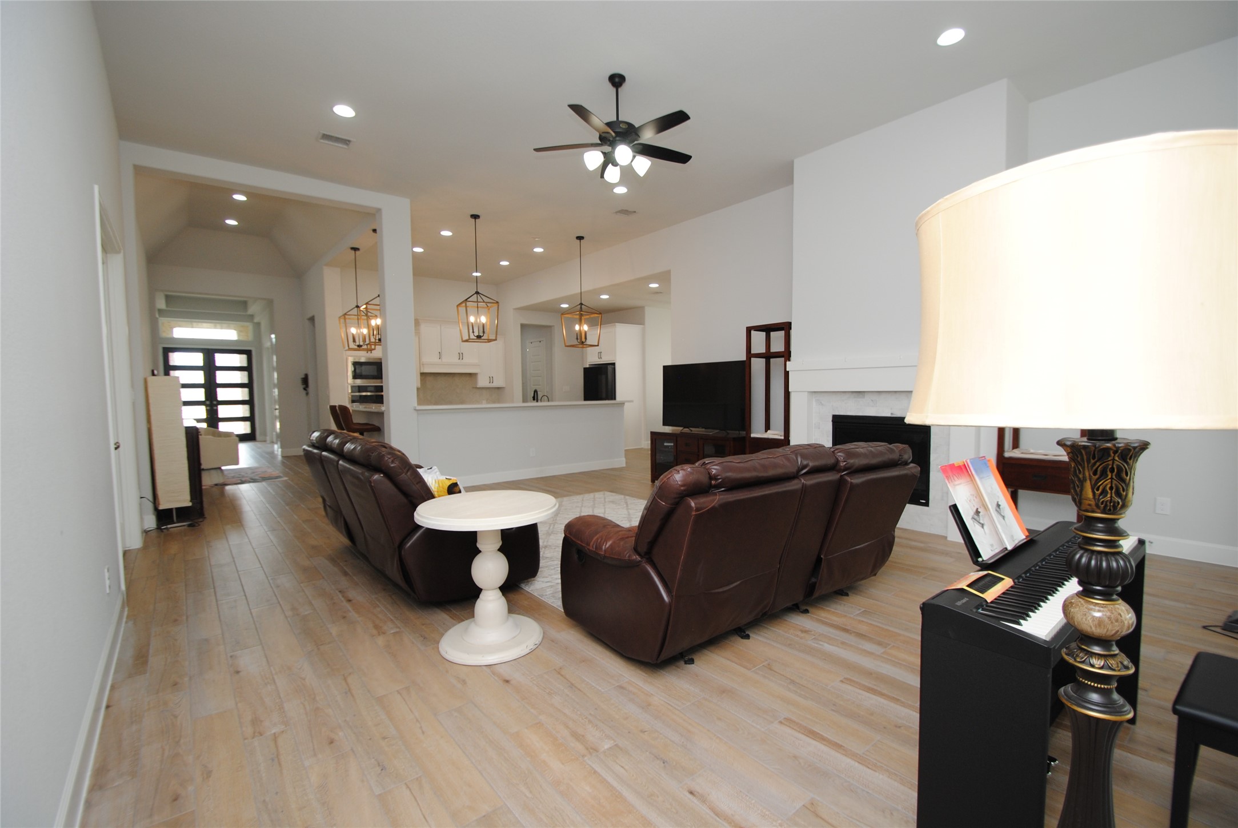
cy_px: 414
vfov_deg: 77.5
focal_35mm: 15
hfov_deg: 100.3
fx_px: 516
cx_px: 619
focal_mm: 10
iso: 200
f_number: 4
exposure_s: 1/60
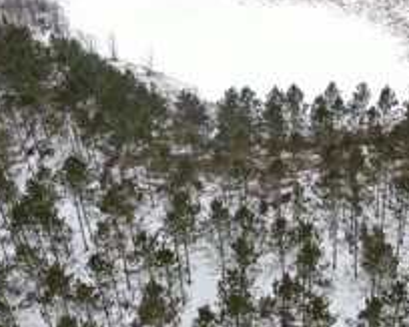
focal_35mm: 46
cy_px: 148
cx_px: 279
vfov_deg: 32.7
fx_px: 557
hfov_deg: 39.8
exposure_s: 1/320
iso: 100
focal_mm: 4.39
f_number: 2.8
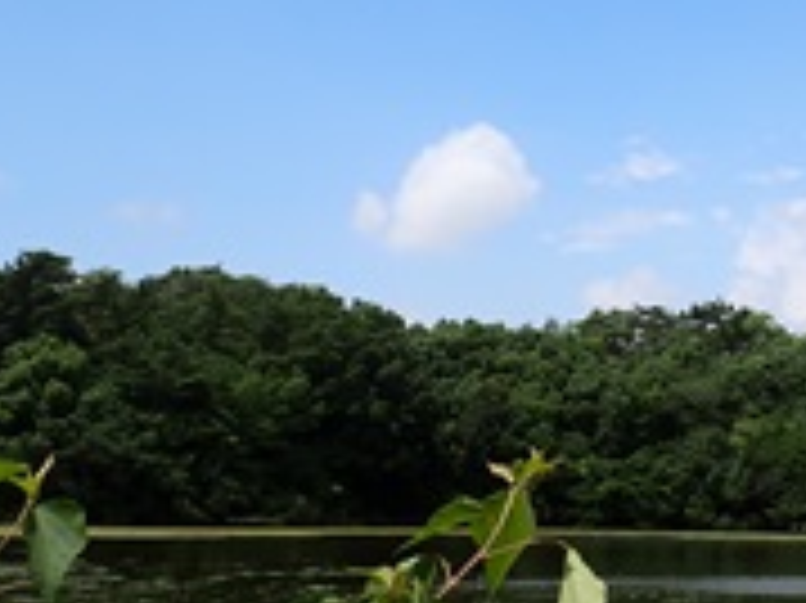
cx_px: 783
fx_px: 1303
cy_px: 112
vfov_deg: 25.6
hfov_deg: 32.0
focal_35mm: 56
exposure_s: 1/320
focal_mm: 4.5
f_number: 8
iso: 100
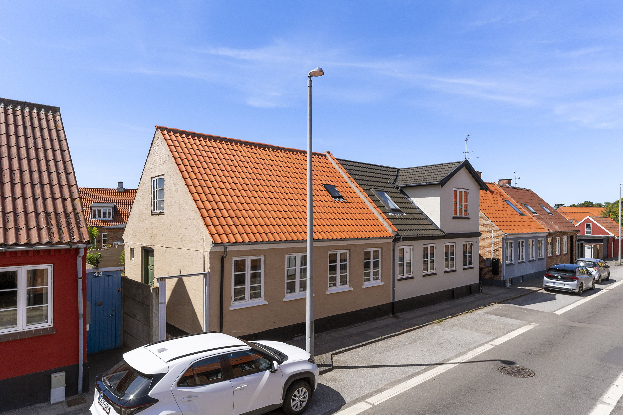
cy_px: 208
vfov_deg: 58.8
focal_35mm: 21
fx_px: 369
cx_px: 312
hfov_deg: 80.4
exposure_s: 1/640
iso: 200
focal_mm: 14.2
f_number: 8
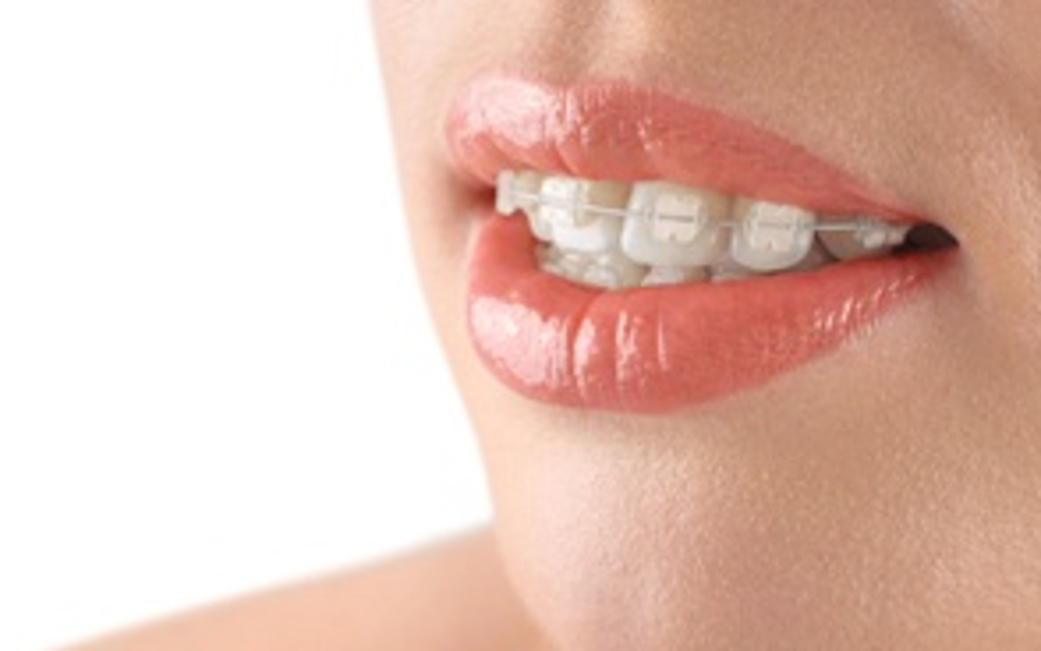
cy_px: 336
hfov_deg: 26.4
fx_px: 2214
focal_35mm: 78
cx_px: 613
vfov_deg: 16.7
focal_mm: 50
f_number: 13
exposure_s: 1/160
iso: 200
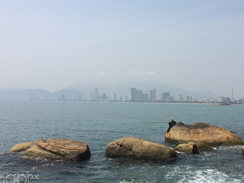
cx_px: 161
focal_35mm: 42
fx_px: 296
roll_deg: -0.3
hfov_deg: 44.2
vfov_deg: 34.3
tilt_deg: +3.5
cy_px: 76
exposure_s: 1/4115
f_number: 2.2
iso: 32
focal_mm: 4.15
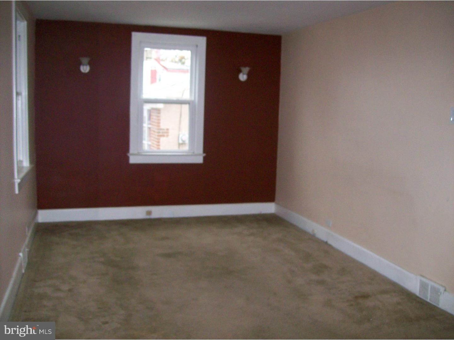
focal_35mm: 36
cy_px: 170
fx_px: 472
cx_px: 227
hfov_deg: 51.4
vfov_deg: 39.7
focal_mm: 6
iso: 140
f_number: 2.7
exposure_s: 1/64
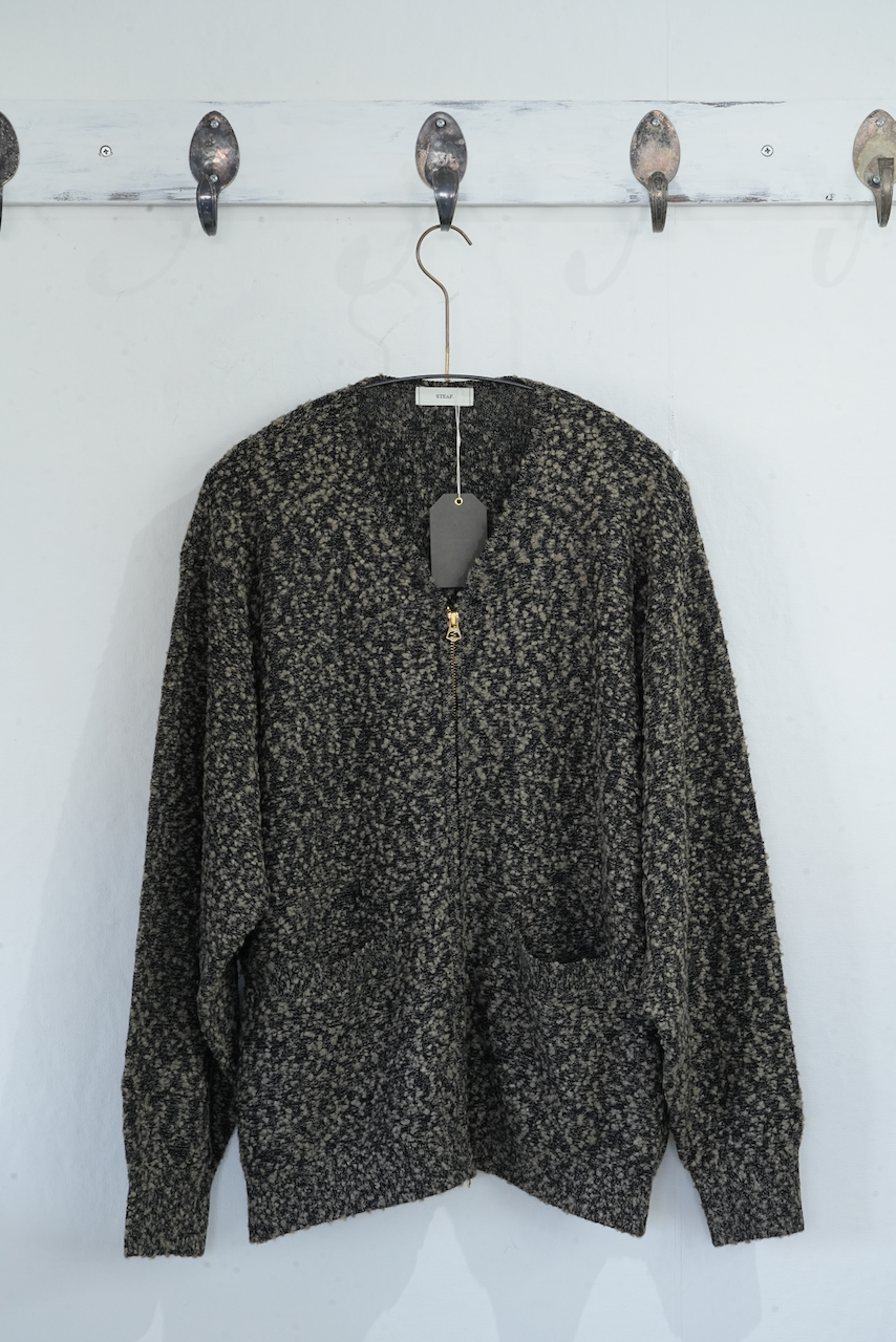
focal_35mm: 68
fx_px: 2537
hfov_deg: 20.0
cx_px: 448
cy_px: 671
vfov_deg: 29.6
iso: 1600
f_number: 16
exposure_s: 1/13
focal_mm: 68
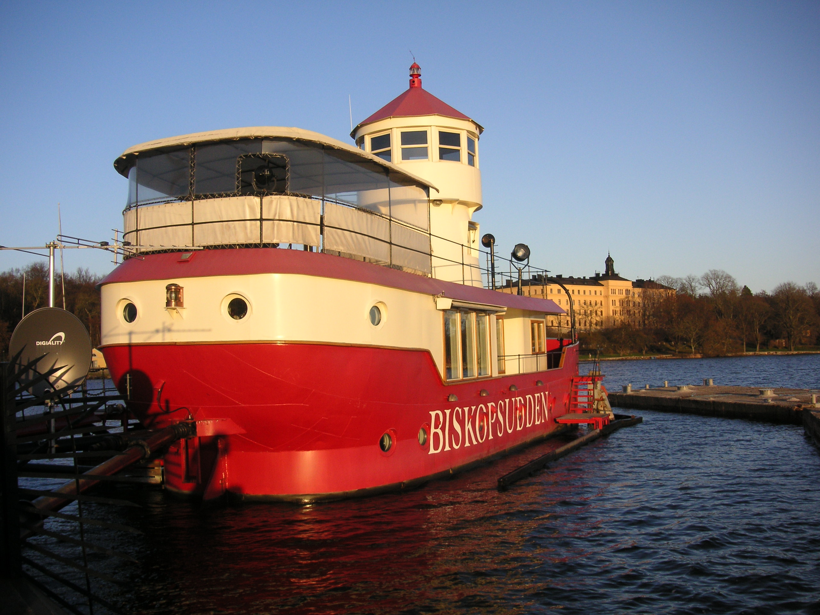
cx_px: 410
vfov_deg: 38.7
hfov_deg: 50.1
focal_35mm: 37
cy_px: 308
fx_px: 876
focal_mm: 6.1
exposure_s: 1/750
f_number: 2.8
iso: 50
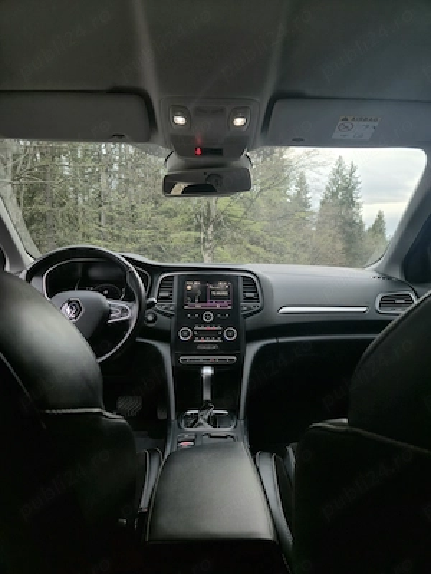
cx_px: 216
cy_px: 287
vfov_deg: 73.9
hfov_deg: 58.9
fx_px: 382
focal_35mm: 23
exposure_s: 1/50.3
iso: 40
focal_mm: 5.4
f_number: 1.8
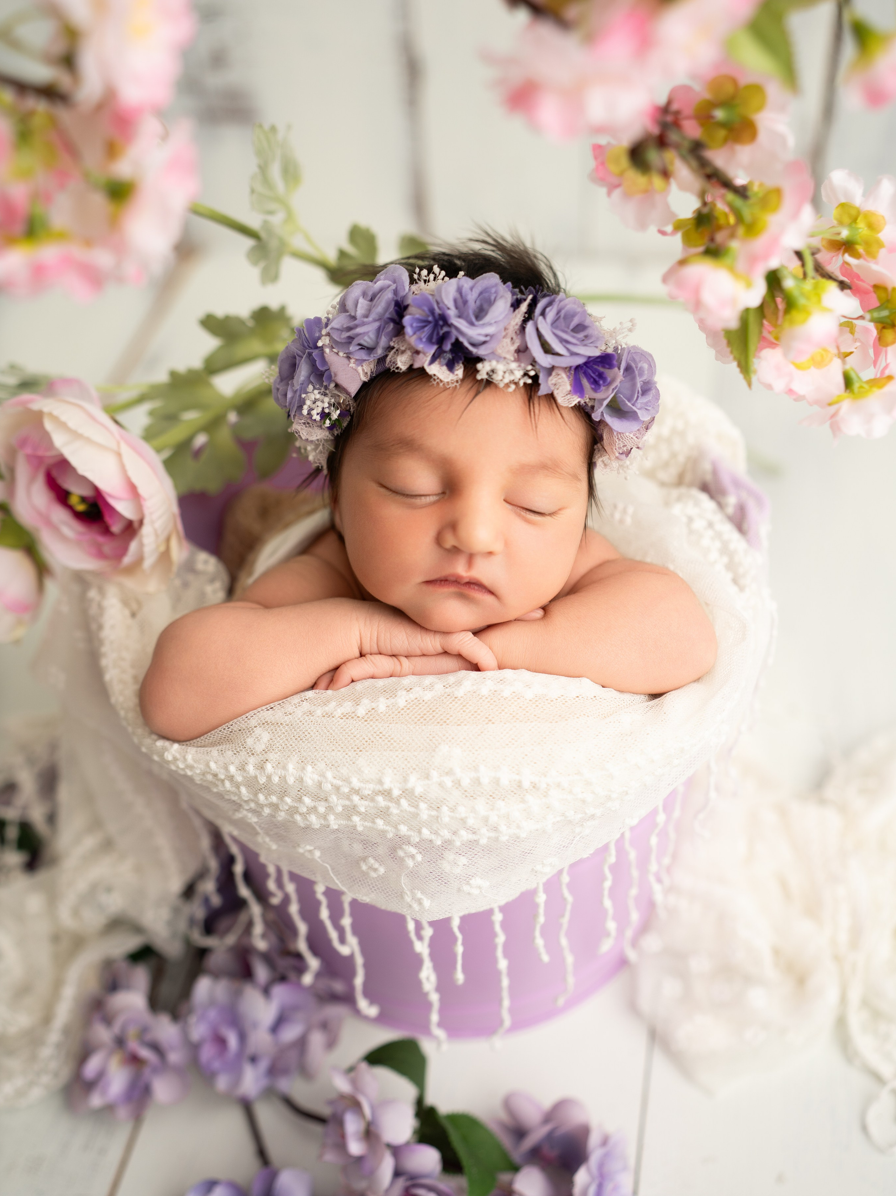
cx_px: 447
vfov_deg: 49.0
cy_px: 586
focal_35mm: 38
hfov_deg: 37.7
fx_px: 1312
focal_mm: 35
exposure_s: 1/200
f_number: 2.5
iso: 100
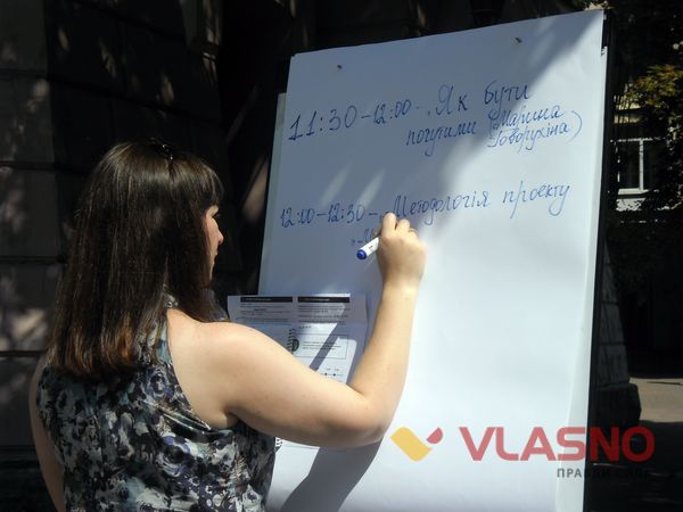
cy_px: 256
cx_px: 342
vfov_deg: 23.3
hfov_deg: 30.7
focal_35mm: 63
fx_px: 1243
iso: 80
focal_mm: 11.2
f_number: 5.7
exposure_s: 1/635
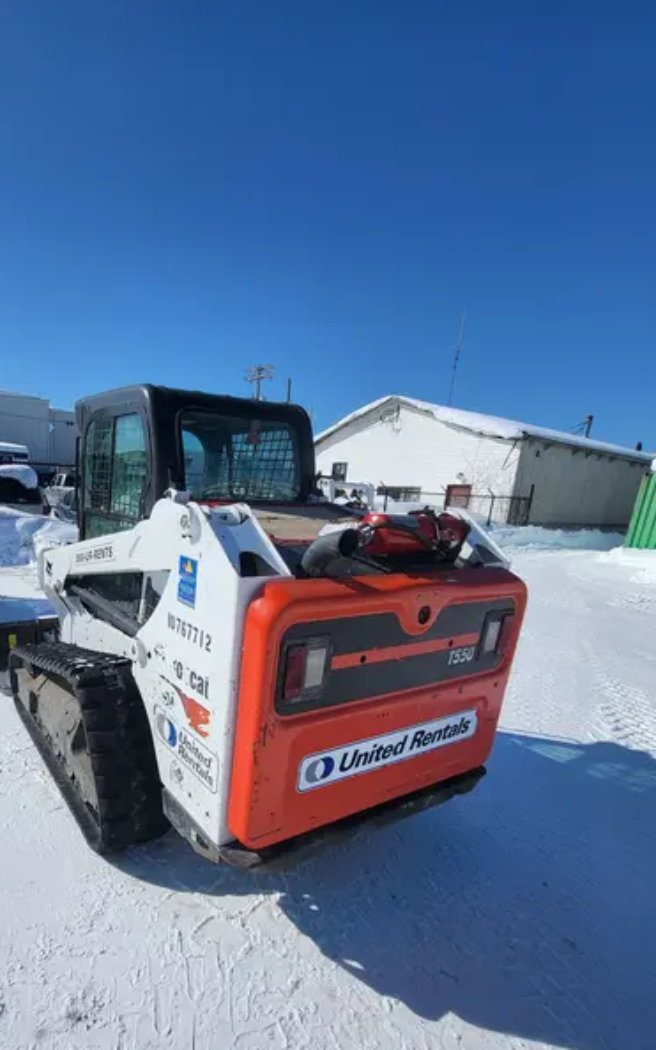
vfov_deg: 93.0
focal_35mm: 17
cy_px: 637
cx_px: 202
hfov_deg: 65.6
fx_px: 487
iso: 32
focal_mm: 1.74
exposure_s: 1/2841
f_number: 2.2
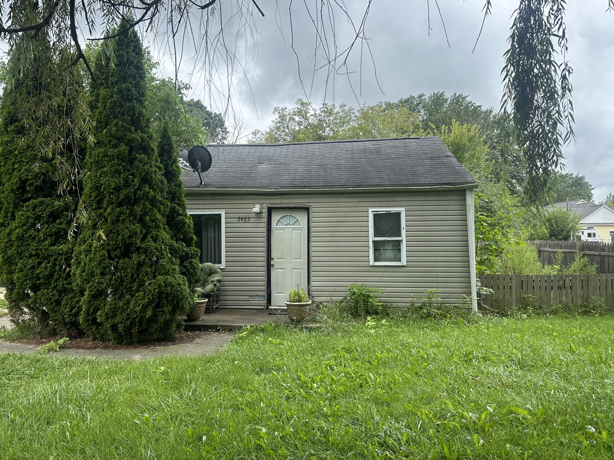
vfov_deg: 51.3
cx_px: 272
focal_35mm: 27
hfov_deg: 65.1
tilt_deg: +2.2
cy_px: 221
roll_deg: +1.3
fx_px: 479
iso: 80
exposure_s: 1/1272
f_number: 1.78
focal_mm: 6.86
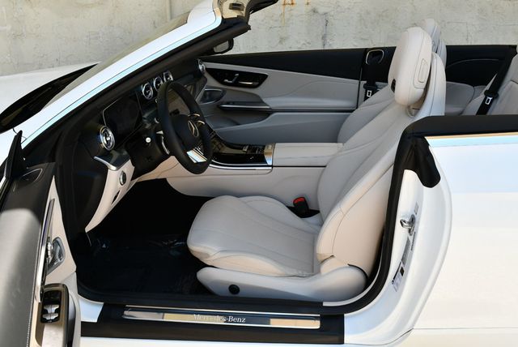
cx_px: 259
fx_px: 518
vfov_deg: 36.9
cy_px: 174
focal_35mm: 36
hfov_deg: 53.1
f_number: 5.6
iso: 200
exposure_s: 1/250
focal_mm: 18
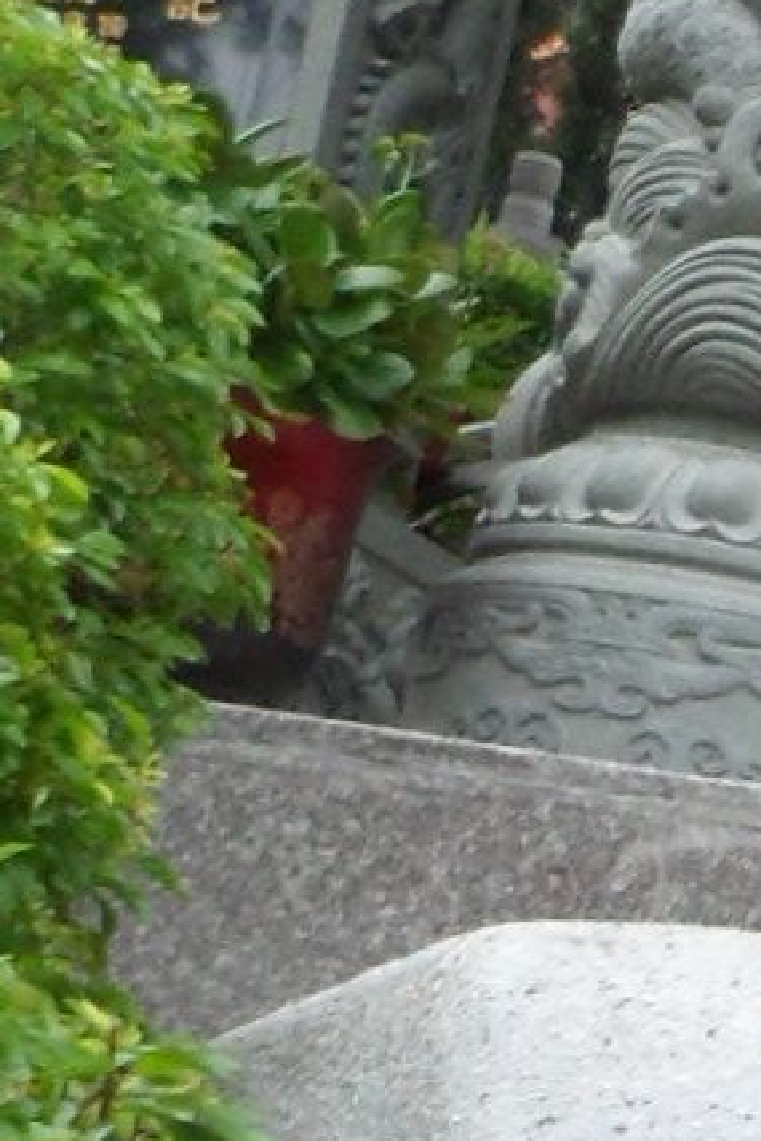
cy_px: 1042
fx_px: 5196
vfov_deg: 12.4
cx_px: 2360
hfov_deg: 7.3
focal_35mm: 164
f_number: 3.3
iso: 100
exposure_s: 1/45
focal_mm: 4.9
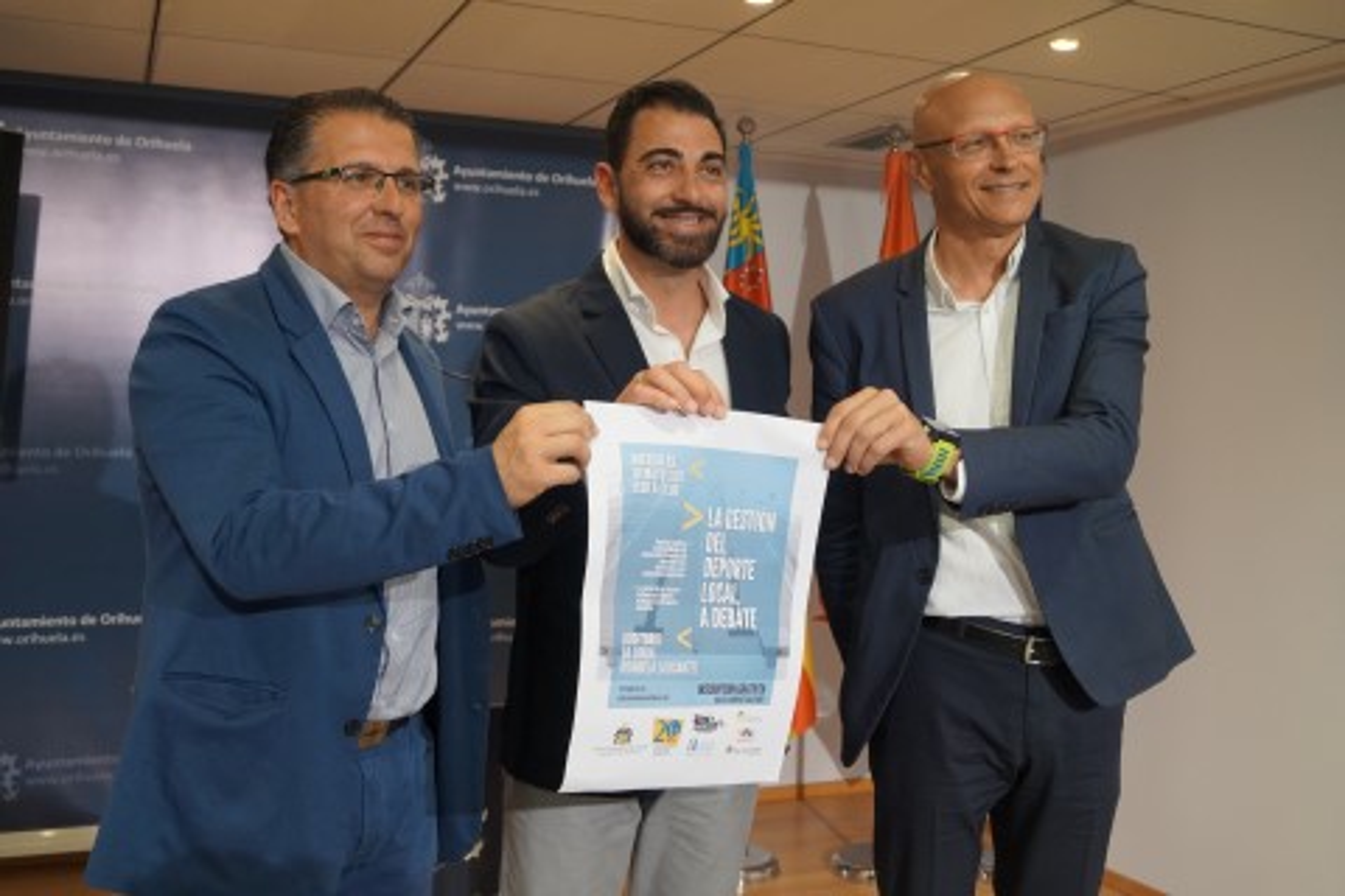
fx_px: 1345
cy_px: 448
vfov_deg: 36.9
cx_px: 672
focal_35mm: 36
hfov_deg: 53.1
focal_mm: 24
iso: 800
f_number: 4
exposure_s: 1/160
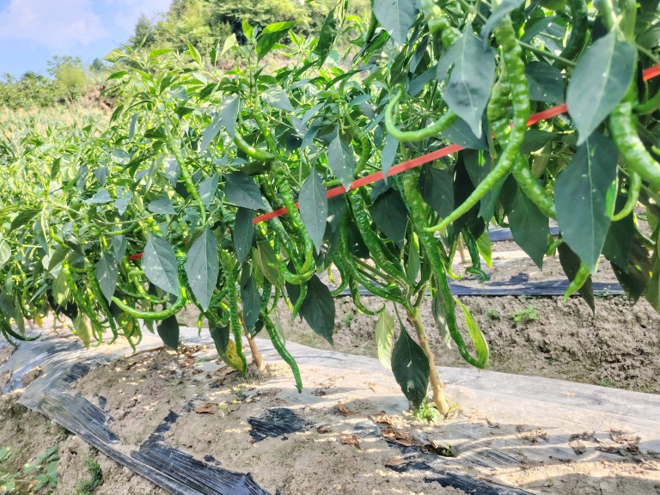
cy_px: 246
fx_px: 477
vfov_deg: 54.9
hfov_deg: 69.4
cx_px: 331
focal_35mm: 25
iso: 572
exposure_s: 1/900
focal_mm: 5.25
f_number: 1.75
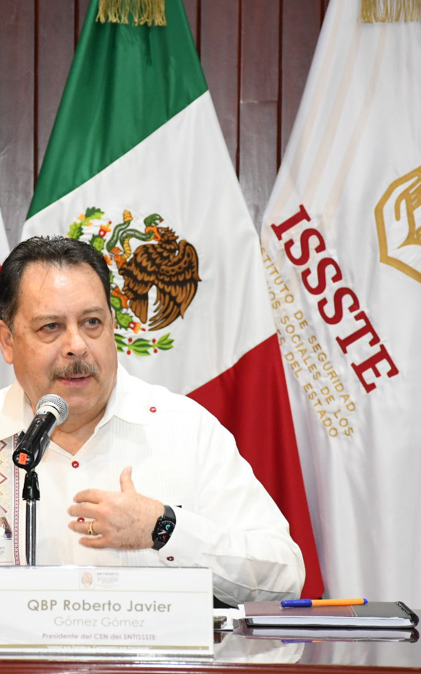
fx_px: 2790
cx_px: 58
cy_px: 337
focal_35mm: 152
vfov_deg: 13.8
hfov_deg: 8.6
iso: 2500
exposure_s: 1/125
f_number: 6.3
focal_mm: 66
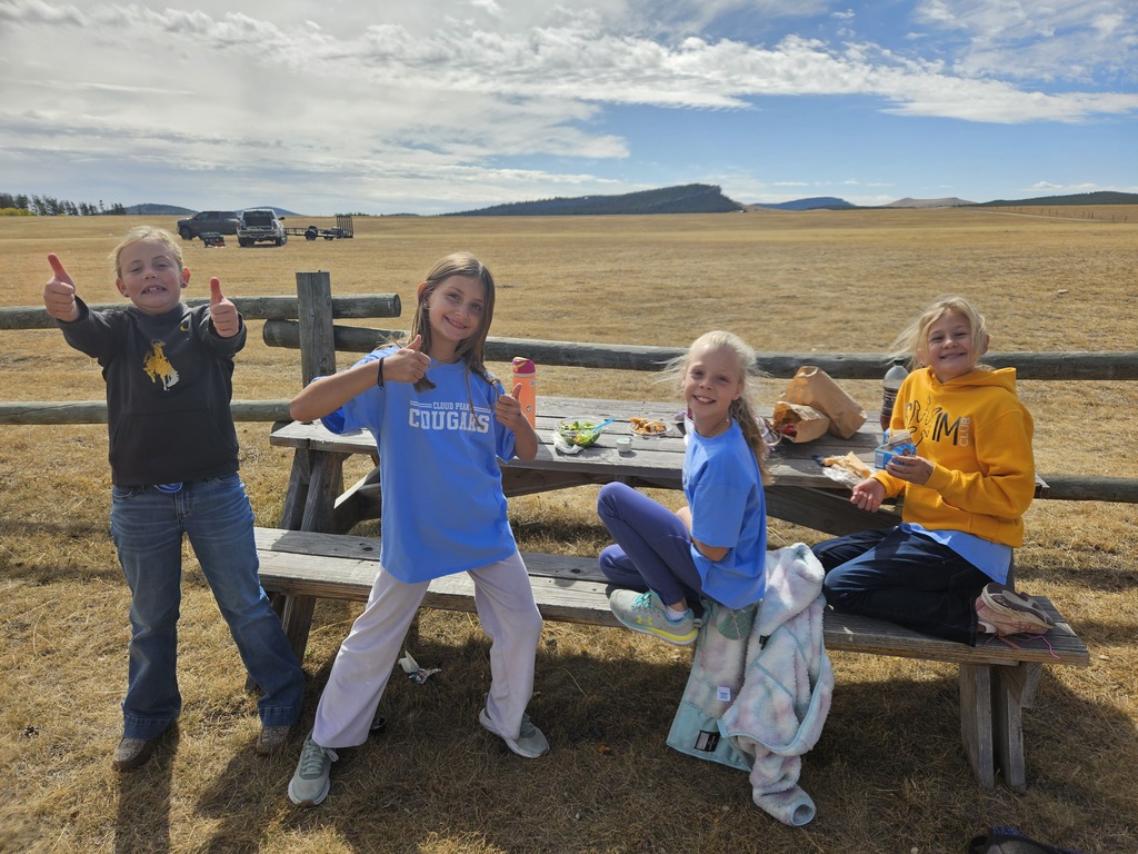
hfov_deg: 73.9
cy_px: 427
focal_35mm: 23
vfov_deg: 58.9
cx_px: 569
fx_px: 756
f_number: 1.8
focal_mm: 5.4
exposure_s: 1/1709
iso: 25
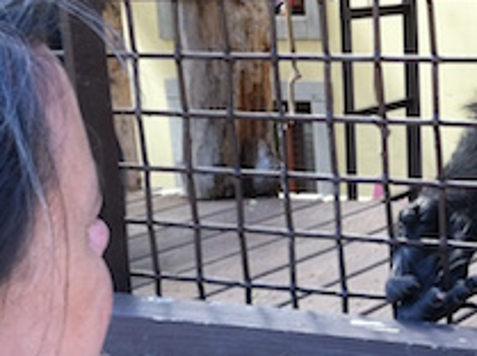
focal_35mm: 99
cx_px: 516
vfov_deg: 14.9
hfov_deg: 19.1
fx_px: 1362
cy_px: 225
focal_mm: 3.85
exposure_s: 1/60
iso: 80
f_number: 2.8
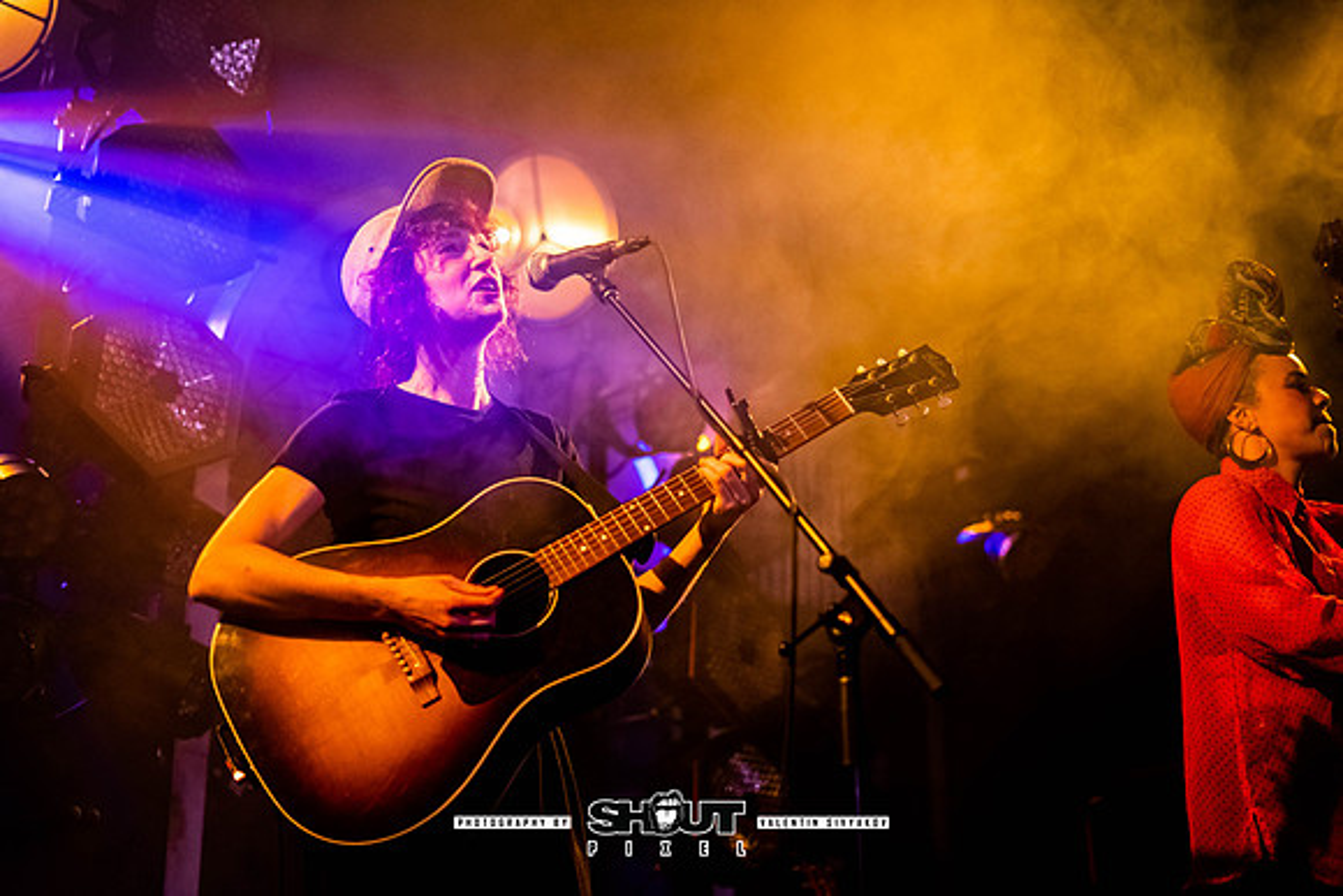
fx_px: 1866
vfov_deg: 27.0
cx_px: 672
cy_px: 448
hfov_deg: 39.6
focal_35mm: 50
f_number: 2
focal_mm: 50
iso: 2500
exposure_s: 1/320
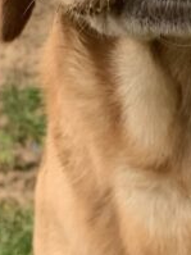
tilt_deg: -14.3
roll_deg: -0.5
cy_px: 33
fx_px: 987
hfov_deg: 11.0
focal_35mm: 134
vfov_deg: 14.6
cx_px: 146
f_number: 1.8
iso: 80
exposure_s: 1/121
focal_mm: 4.25
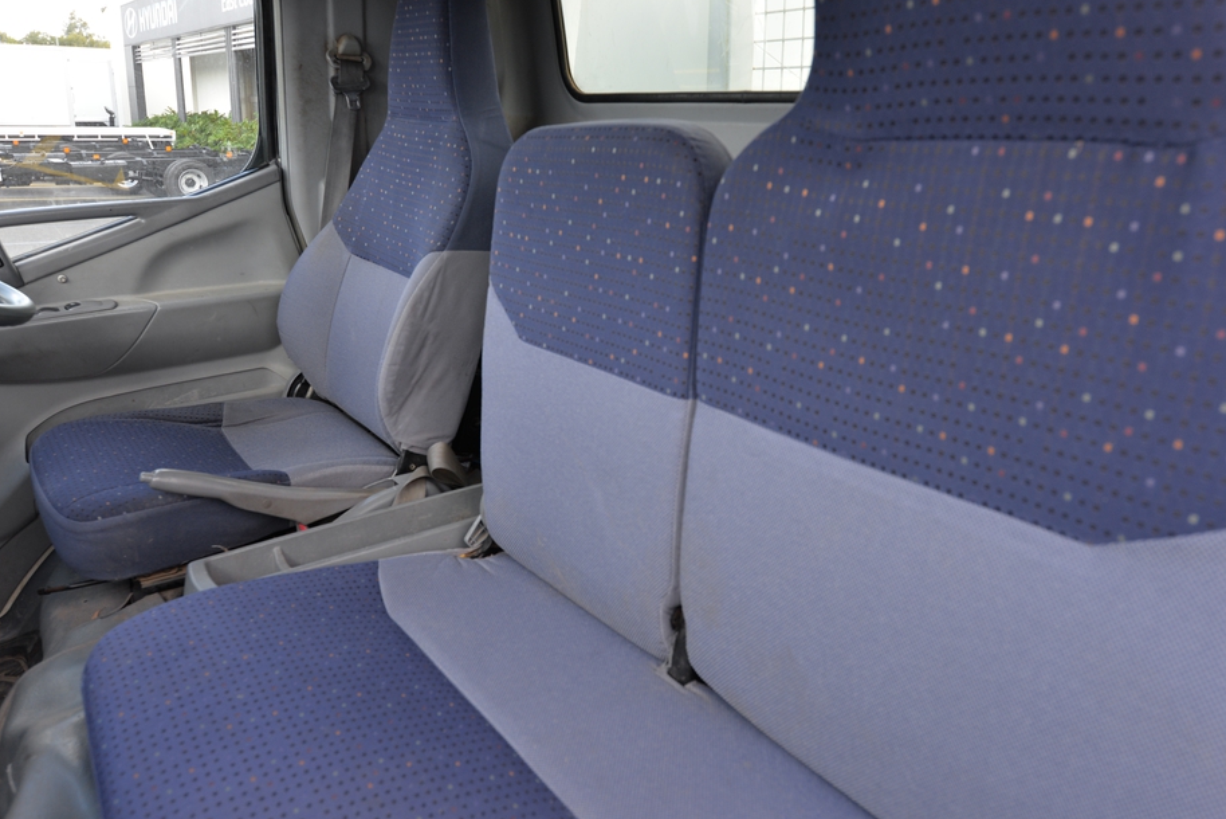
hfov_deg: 67.4
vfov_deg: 47.9
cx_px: 624
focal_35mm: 27
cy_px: 371
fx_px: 920
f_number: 5.6
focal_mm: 24
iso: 400
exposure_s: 1/125
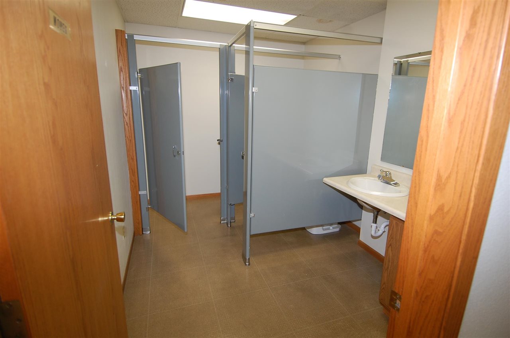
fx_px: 509
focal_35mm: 36
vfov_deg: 36.7
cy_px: 169
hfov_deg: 53.2
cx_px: 255
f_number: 4
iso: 400
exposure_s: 1/60
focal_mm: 24
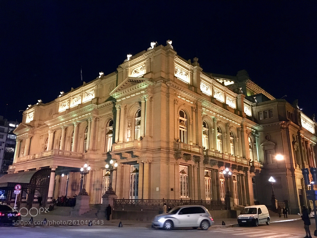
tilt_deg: +17.2
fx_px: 266
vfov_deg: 48.2
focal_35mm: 29
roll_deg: -0.4
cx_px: 158
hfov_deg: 61.7
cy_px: 119
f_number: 2.2
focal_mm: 4.15
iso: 320
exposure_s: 1/17
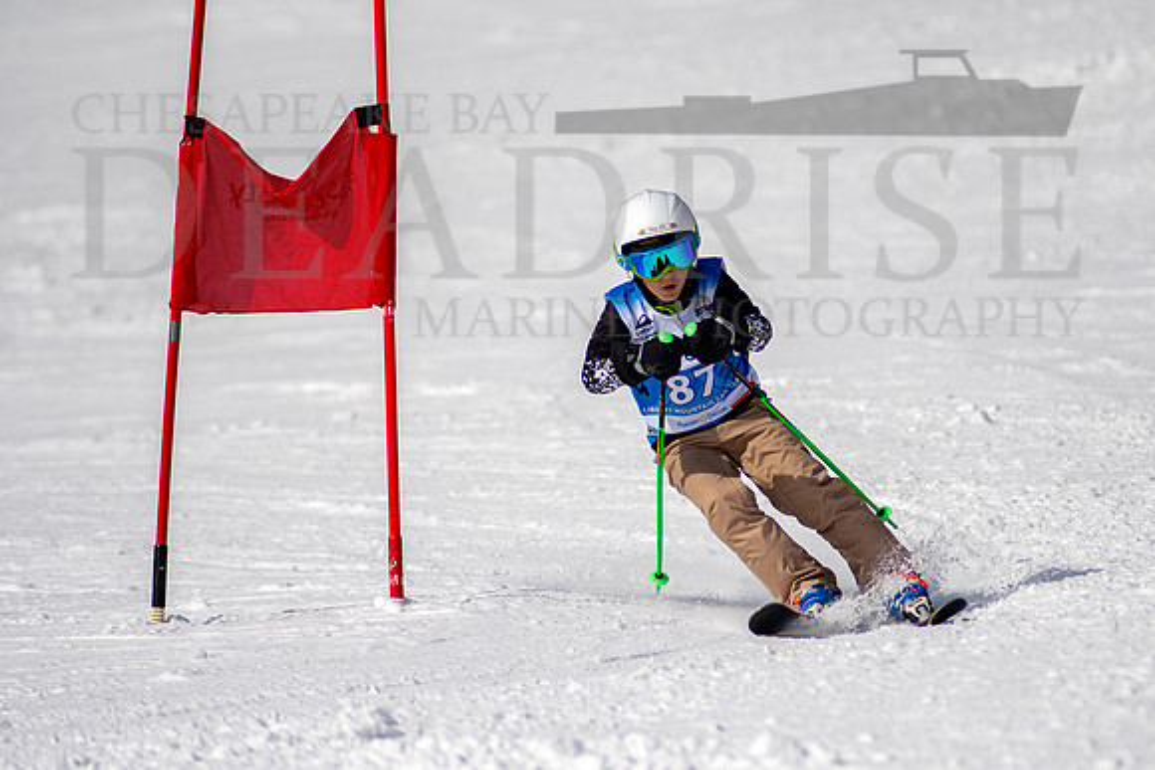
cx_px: 649
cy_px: 388
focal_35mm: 586
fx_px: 18802
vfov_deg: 2.3
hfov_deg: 3.5
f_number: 2.8
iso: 100
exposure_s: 1/8000
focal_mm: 300
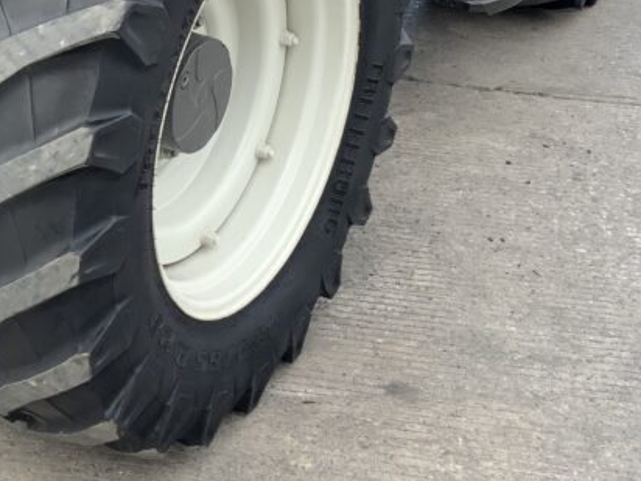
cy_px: 128
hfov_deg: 26.9
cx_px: 207
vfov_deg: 20.3
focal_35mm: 72
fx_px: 1333
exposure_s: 1/344
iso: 16
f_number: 1.8
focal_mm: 3
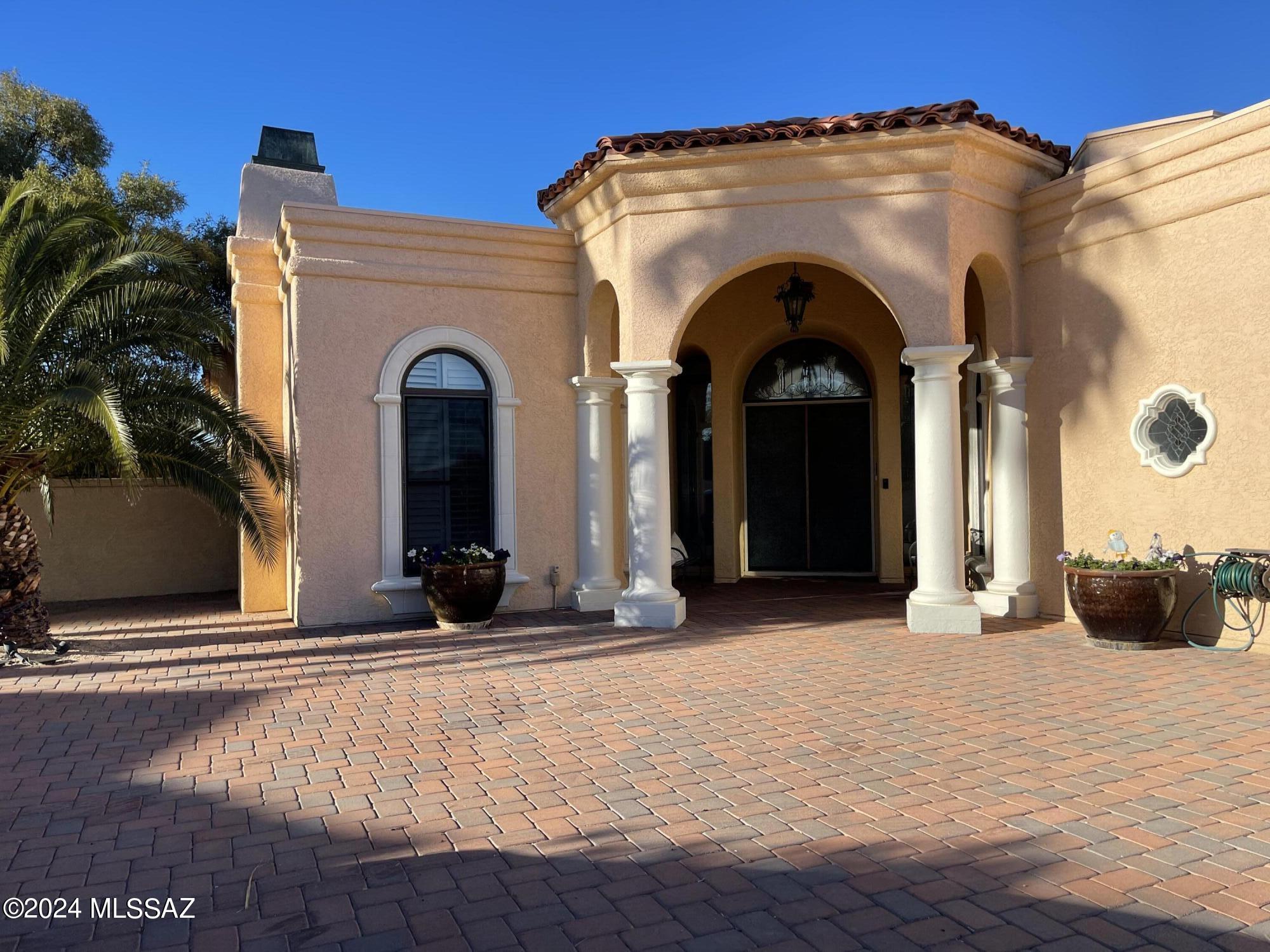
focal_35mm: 25
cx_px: 635
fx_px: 917
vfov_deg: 54.9
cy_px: 476
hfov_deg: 69.4
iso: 32
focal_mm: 5.1
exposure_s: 1/2288
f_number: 1.6
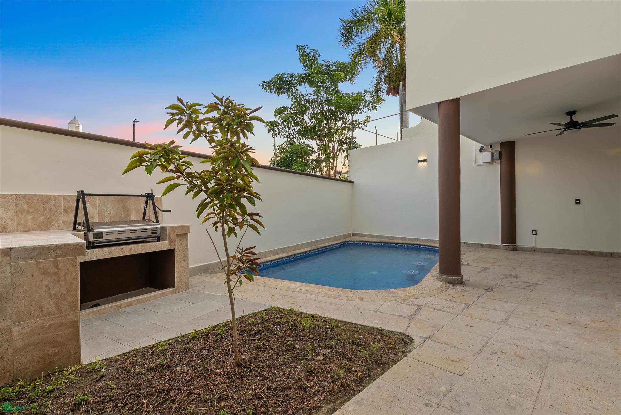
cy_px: 208
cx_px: 310
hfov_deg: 91.6
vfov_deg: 68.9
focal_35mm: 18
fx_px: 302
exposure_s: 1/50
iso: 500
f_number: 8
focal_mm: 17.5
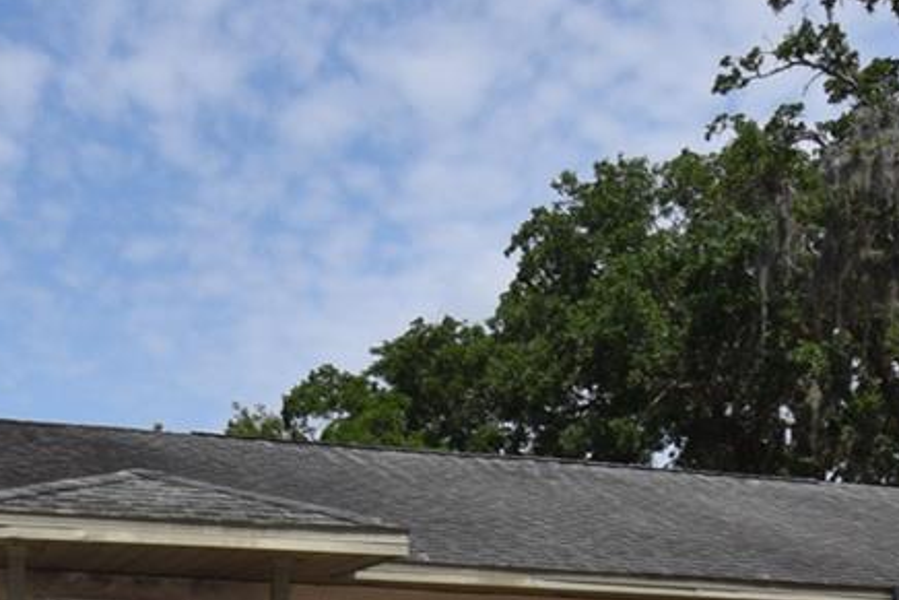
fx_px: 1374
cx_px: 264
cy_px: 825
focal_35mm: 55
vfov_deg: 21.7
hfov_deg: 35.7
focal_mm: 10
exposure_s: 1/200
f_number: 11
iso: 100
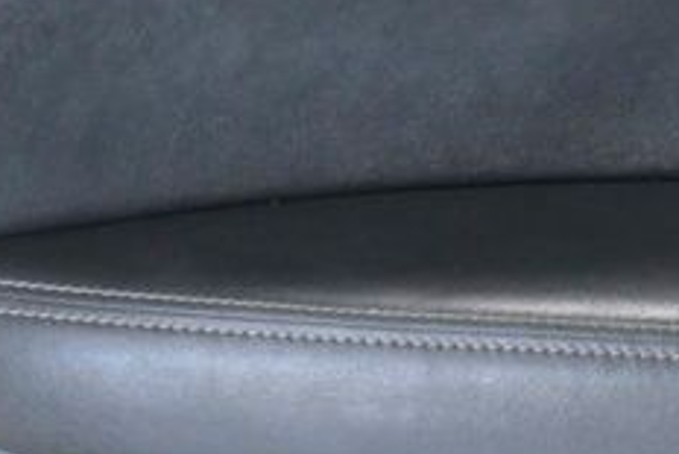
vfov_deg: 7.6
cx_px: 1320
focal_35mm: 181
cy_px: 274
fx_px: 3416
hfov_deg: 10.5
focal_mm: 41
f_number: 4
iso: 2000
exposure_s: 1/320
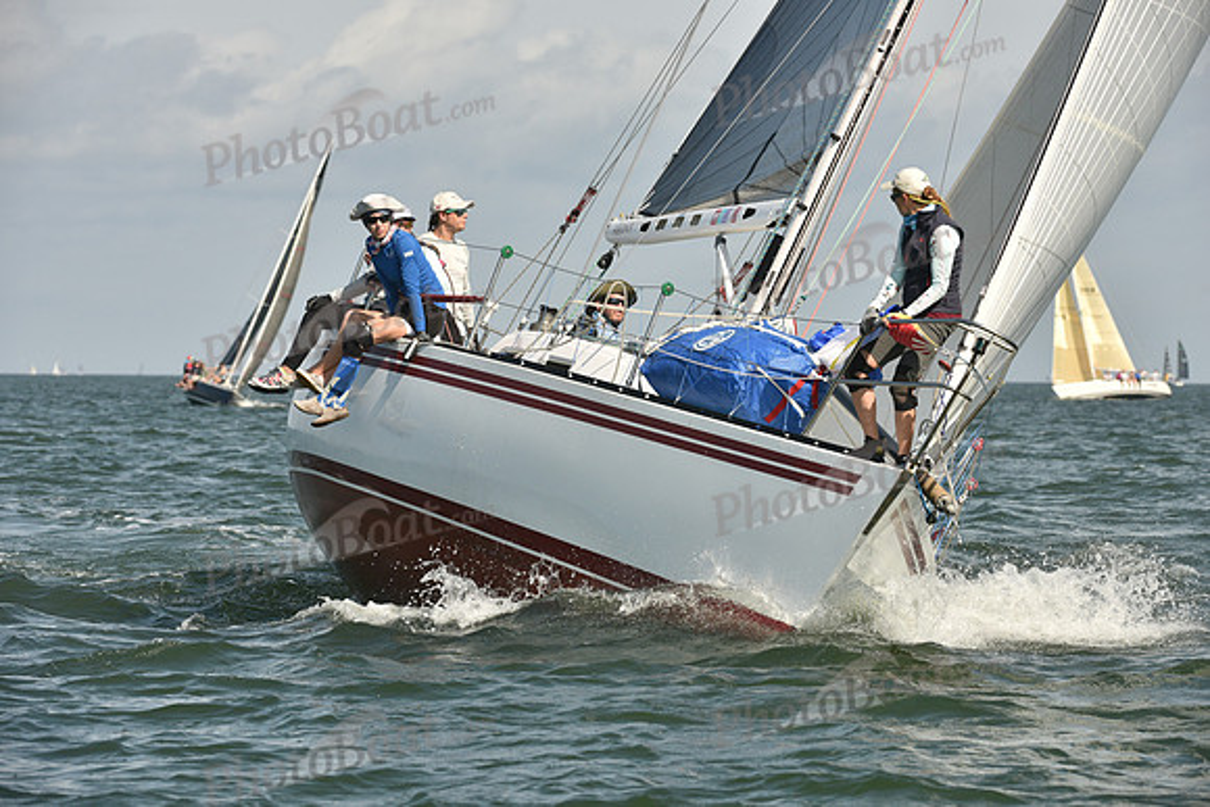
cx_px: 605
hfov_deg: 10.3
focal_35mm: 200
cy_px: 404
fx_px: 6723
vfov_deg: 6.9
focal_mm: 200
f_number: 8
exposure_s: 1/1250
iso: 400
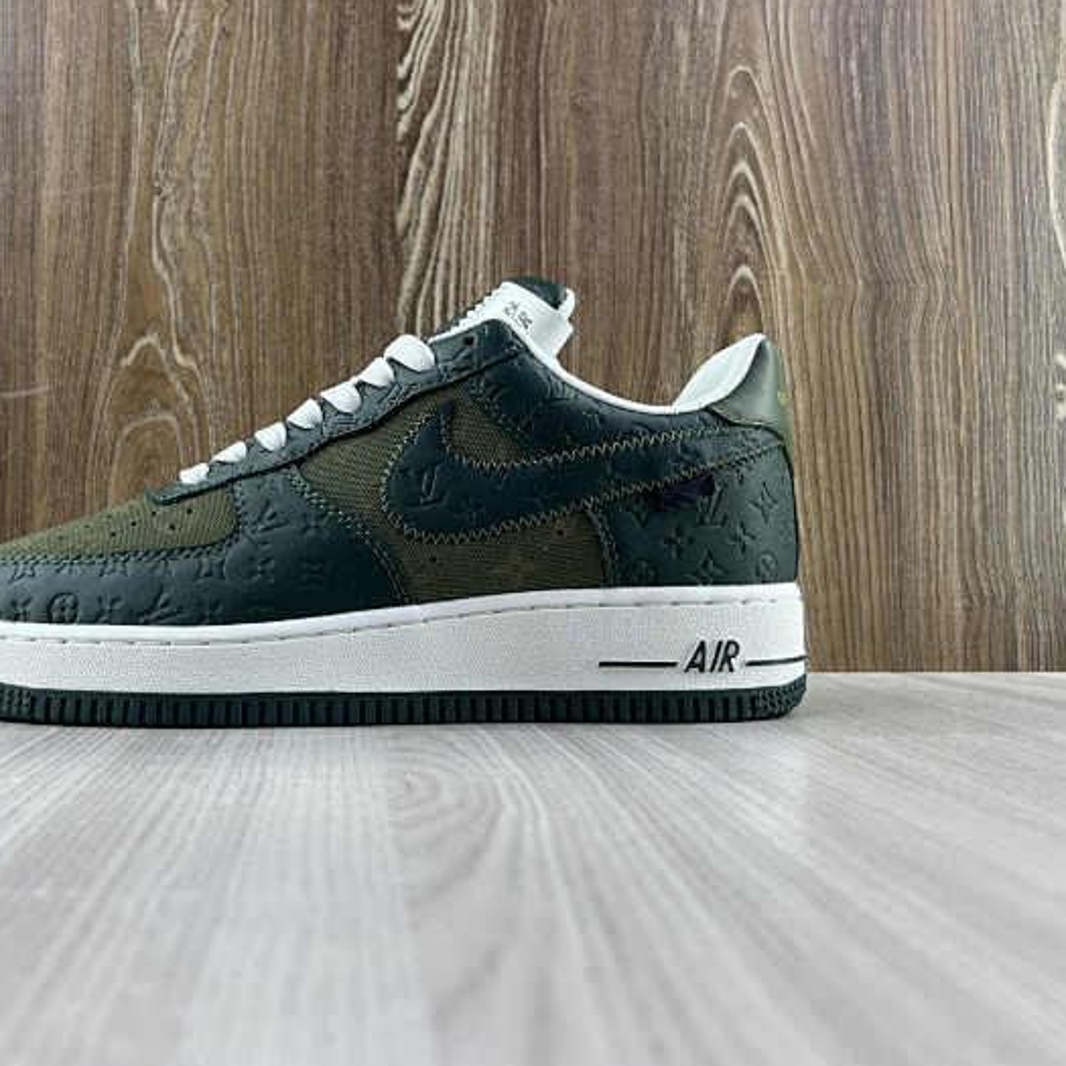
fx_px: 1219
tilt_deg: +3.6
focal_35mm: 35
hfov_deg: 46.6
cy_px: 471
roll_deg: +0.3
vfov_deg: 47.1
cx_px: 372
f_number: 1.5
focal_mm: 5.7
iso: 40
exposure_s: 1/184
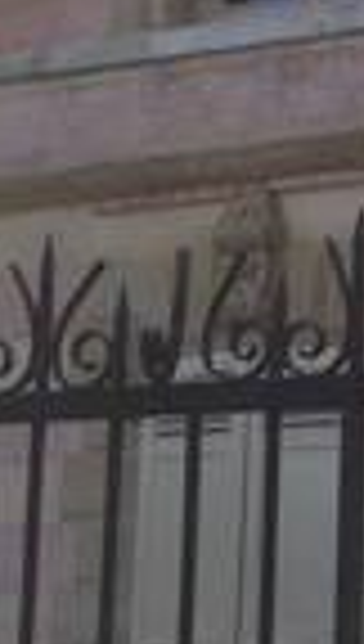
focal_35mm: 186
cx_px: 656
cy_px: 198
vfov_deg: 11.5
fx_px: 3175
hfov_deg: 6.4
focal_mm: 3.3
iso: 25
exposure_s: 1/947
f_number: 2.4
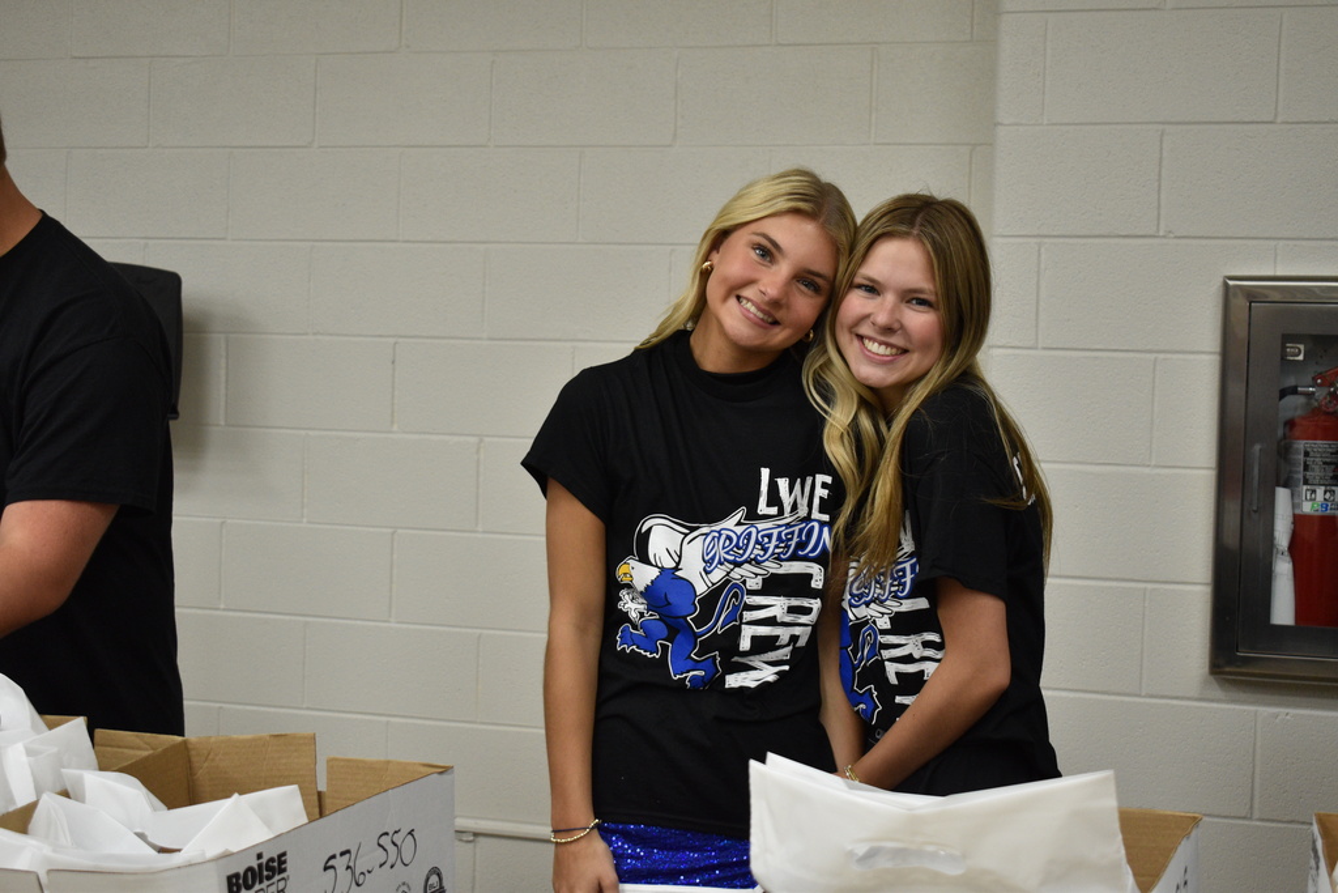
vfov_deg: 25.1
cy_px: 446
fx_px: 2007
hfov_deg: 36.9
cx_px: 669
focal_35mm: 54
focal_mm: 36
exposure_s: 1/125
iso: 800
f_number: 4.8
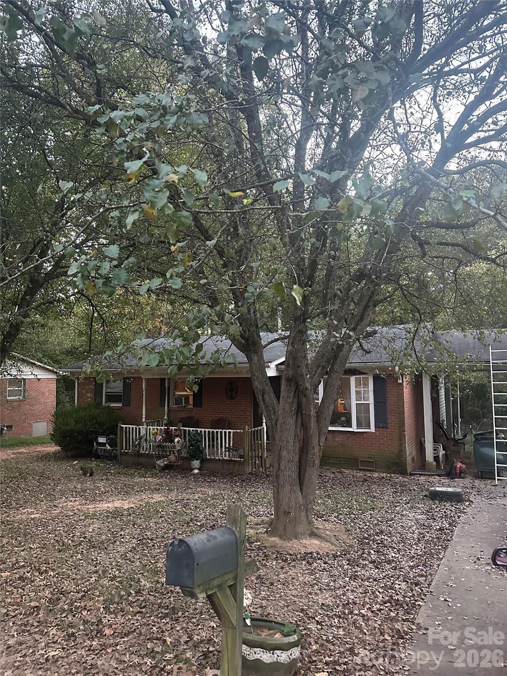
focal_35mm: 24
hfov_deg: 56.8
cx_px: 254
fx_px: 469
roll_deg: +0.0
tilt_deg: +4.8
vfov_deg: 71.6
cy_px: 338
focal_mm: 6.86
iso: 800
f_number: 1.78
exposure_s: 1/40
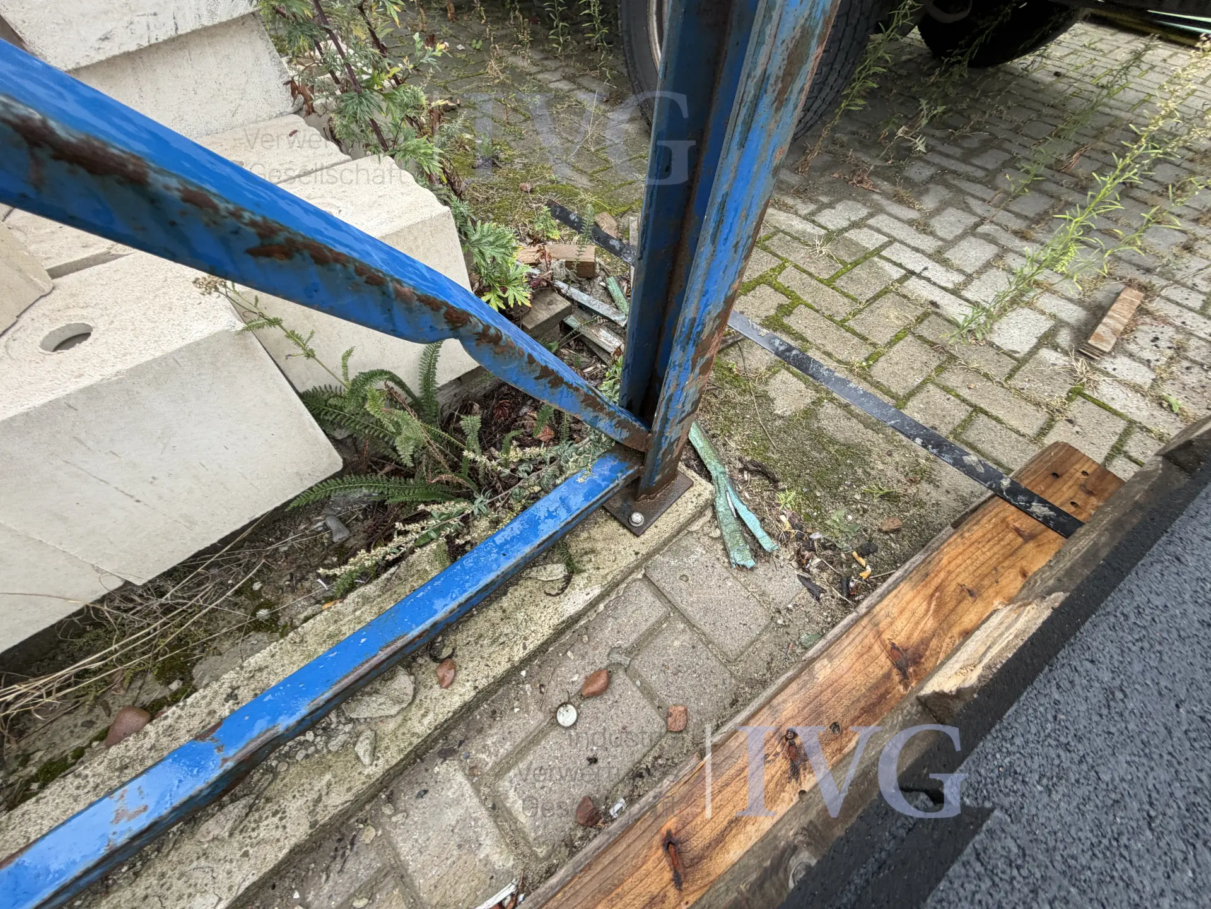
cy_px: 454
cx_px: 606
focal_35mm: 14
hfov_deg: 102.1
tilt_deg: -55.8
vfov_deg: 85.7
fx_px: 490
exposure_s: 1/121
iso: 50
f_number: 2.2
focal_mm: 2.22
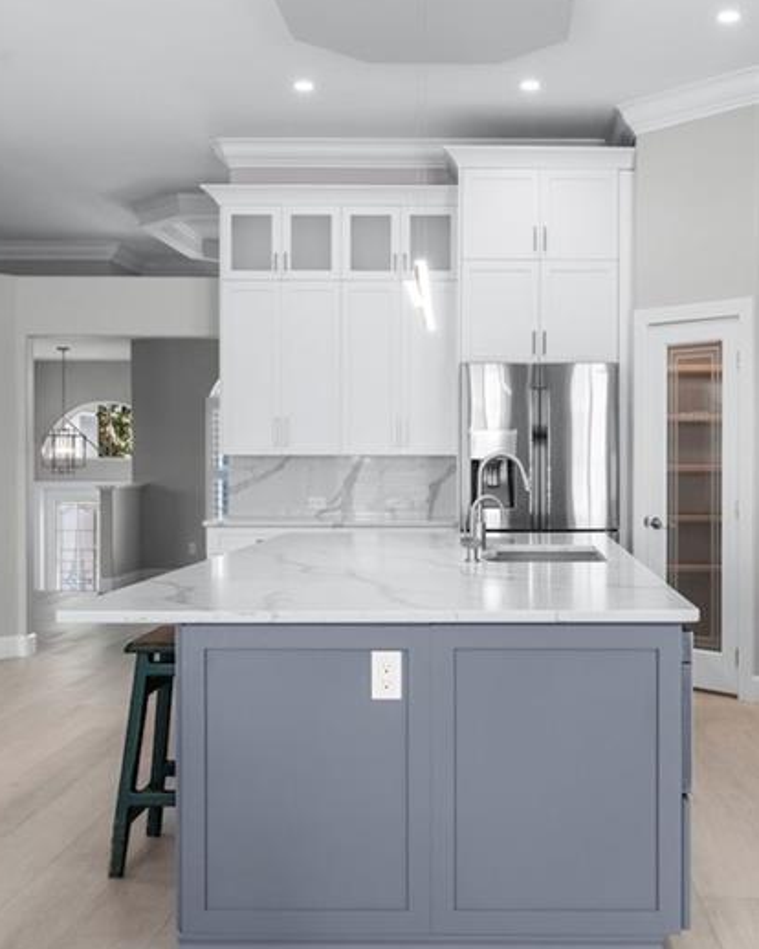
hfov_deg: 37.8
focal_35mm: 39
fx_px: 1096
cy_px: 452
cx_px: 502
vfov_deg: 46.8
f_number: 11
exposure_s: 1/25
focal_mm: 21
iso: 400
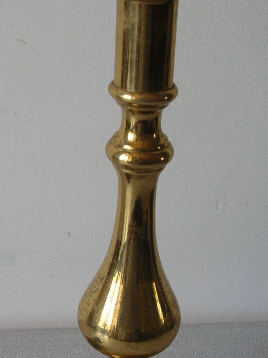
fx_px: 765
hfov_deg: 19.8
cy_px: 204
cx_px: 72
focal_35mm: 74
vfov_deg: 26.3
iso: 50
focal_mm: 5.8
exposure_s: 1/23.4
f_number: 2.8
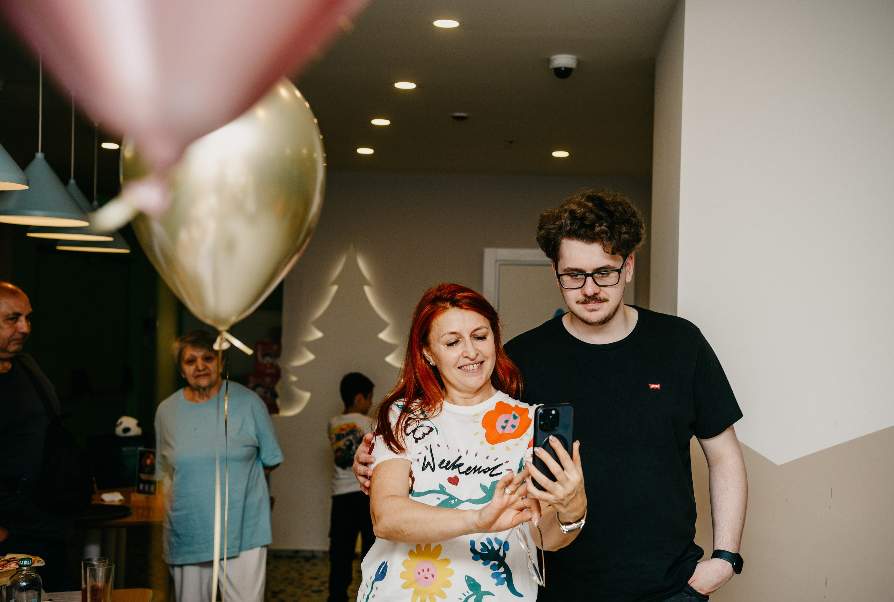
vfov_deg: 27.6
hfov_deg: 40.0
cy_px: 306
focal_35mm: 49
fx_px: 1227
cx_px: 480
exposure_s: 1/160
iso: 125
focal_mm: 45
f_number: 3.5
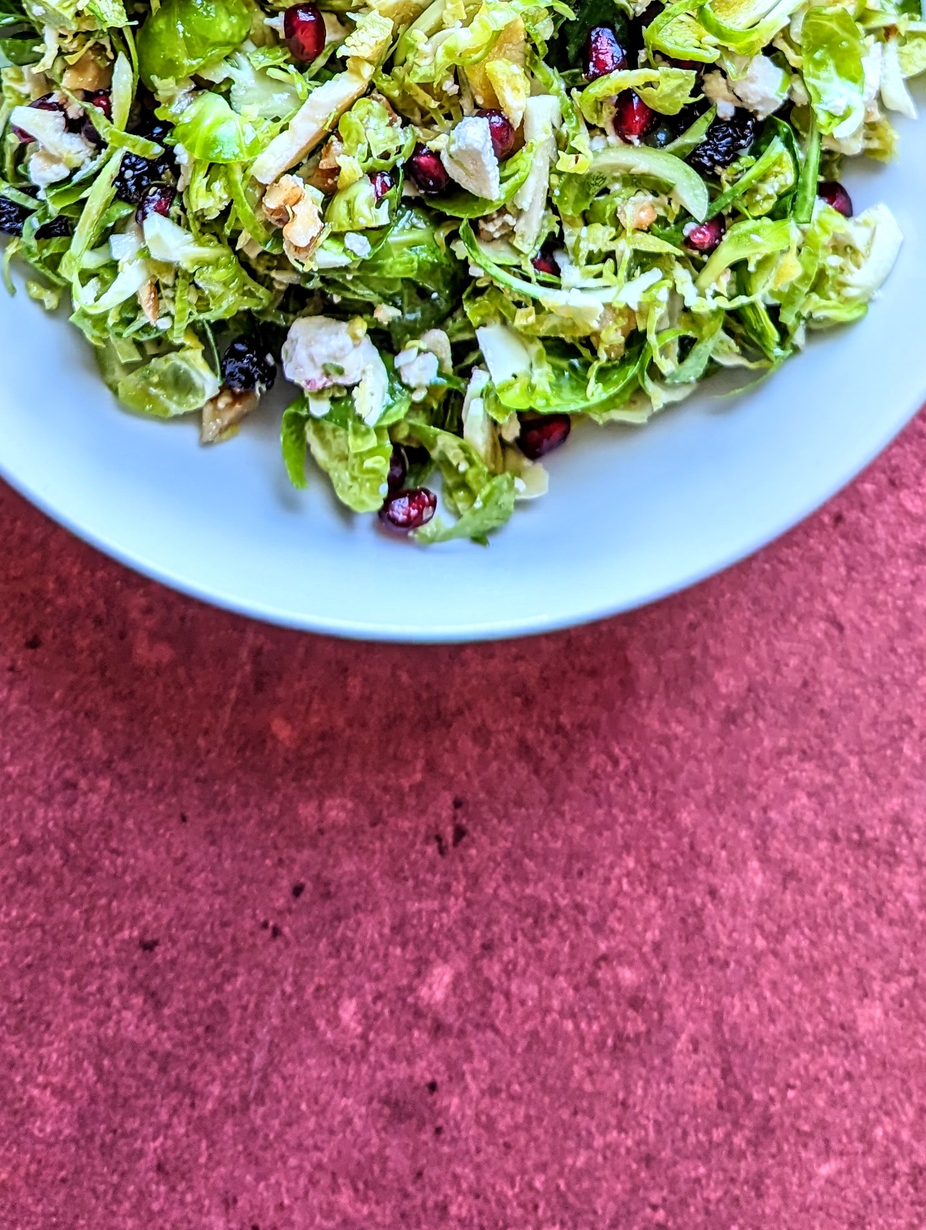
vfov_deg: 33.6
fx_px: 1814
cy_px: -49
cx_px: 432
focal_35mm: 51
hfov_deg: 28.6
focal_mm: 6.81
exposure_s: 1/90
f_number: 1.85
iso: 87
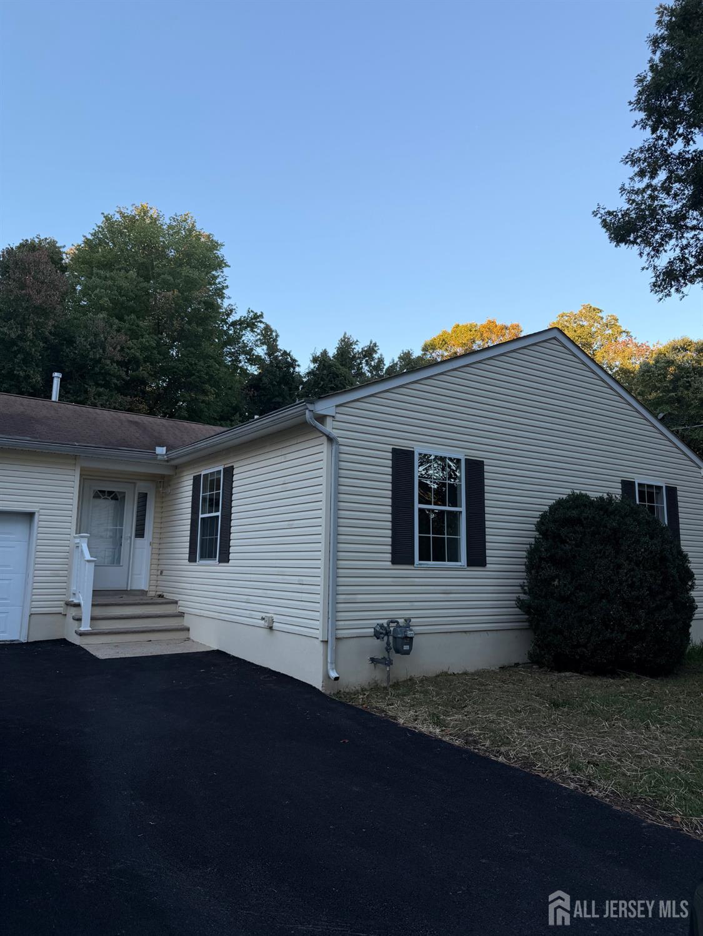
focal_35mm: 24
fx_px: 650
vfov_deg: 71.6
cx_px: 352
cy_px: 468
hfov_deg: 56.8
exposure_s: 1/654
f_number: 1.78
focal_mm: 6.76
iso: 80
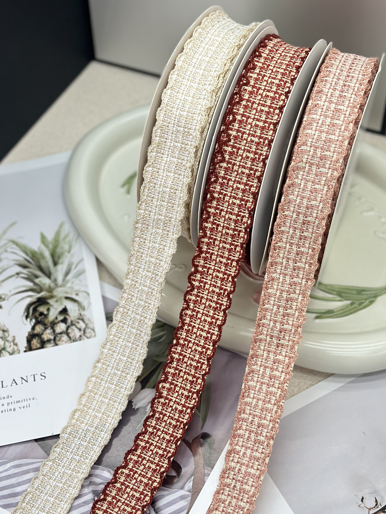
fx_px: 1041
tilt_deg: -53.3
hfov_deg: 21.0
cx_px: 216
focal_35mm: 70
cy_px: 239
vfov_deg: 27.8
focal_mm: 6.86
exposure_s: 1/173
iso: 80
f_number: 1.78
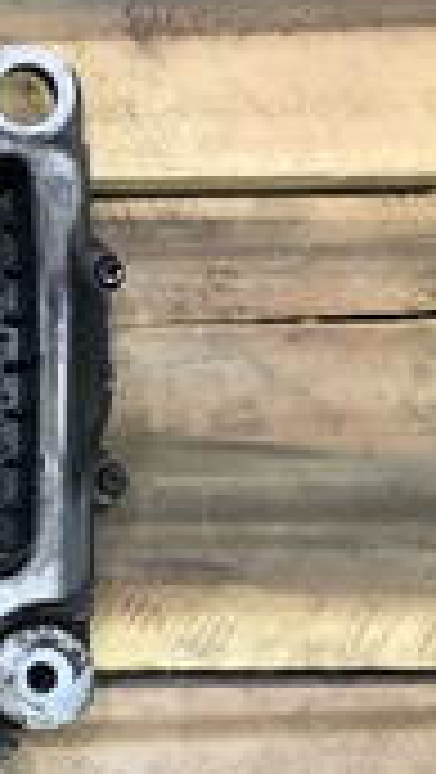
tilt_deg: -87.4
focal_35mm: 71
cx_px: -337
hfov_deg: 14.9
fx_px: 1456
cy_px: 572
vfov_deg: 29.3
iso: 64
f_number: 1.8
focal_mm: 4
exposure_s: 1/15
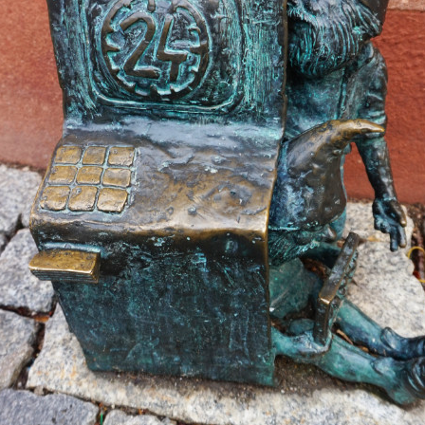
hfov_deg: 40.9
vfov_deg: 40.8
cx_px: 222
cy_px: 183
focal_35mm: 41
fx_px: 570
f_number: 4
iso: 160
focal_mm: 16
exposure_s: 1/60
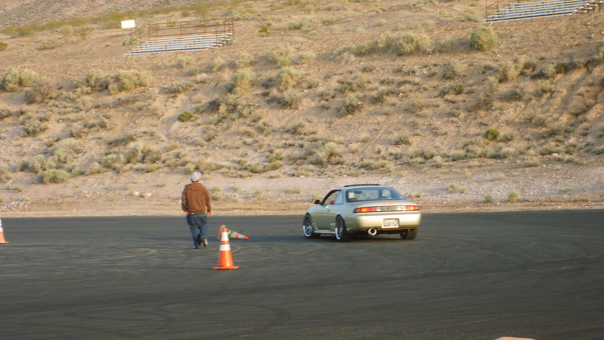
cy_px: 196
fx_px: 1842
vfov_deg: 10.5
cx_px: 301
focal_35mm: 115
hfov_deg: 18.6
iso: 50
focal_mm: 17.4
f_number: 4.9
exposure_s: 1/90
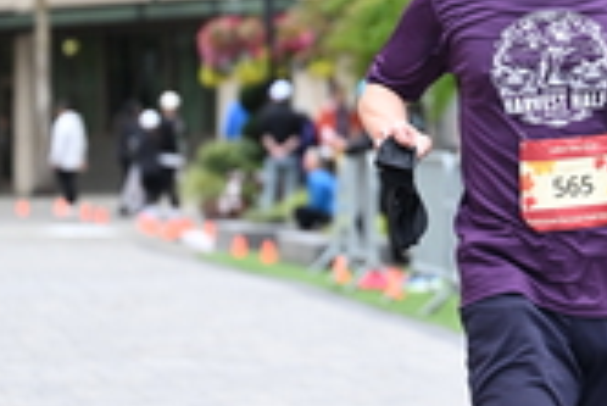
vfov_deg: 5.4
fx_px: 4303
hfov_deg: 8.0
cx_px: 612
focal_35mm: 255
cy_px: 51
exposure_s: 1/1600
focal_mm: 77
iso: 640
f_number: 2.8
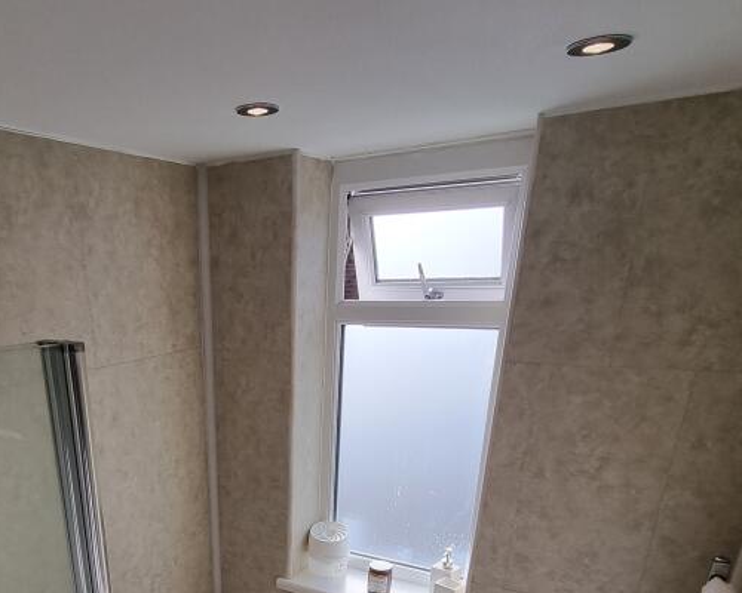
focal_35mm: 26
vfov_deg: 48.5
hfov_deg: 63.9
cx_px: 232
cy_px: 546
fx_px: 571
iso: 50
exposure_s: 1/345
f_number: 2.2
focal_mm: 2.2
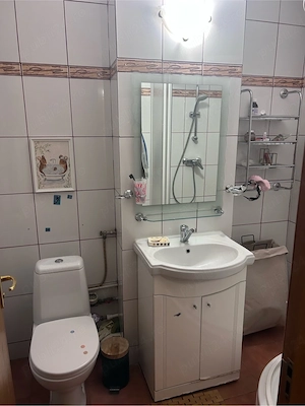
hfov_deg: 53.1
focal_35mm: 26
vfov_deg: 67.3
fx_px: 305
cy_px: 203
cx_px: 152
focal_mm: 5.7
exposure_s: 1/50
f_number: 1.5
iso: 160
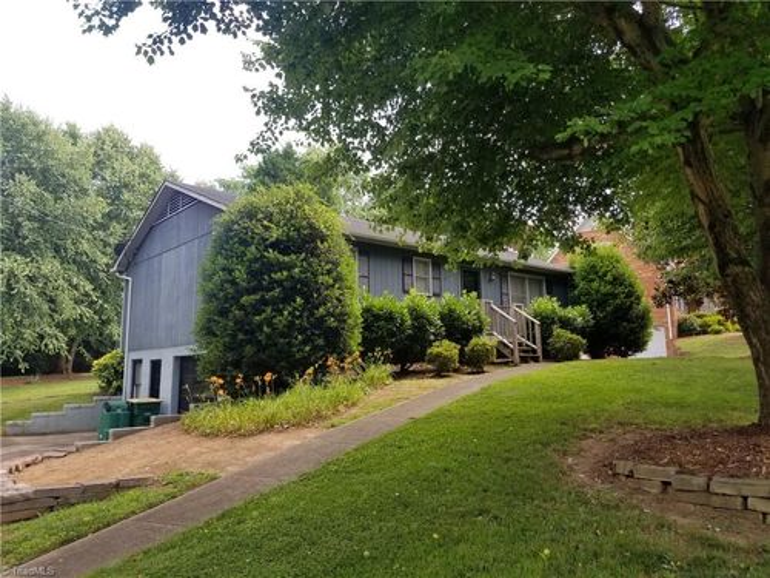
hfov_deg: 67.3
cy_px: 289
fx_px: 578
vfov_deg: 53.1
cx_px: 385
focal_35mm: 26
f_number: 1.7
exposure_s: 1/427
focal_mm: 4.25
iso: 50
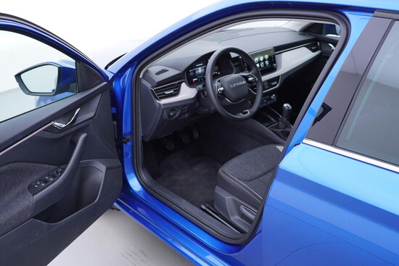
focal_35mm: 36
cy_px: 133
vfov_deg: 36.9
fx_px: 399
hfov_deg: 53.1
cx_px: 200
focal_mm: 24
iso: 125
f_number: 2.8
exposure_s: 1/40
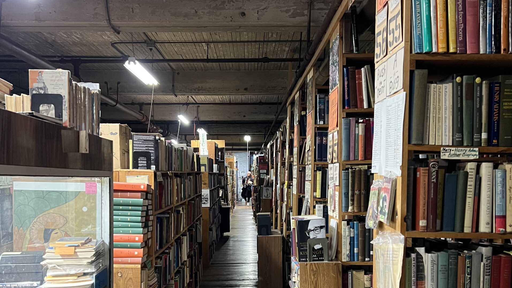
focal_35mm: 38
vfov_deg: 30.8
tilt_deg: -4.1
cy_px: 205
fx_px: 516
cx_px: 257
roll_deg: +0.5
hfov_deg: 52.8
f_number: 1.5
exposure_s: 1/60
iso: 500
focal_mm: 5.7
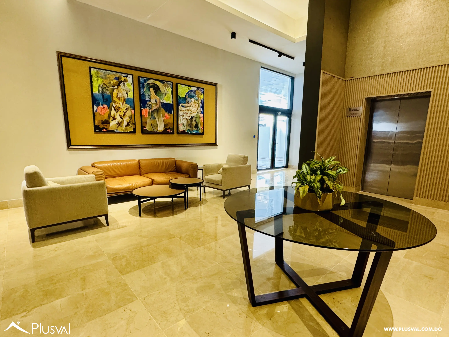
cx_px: 224
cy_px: 168
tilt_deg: -10.0
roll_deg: -0.1
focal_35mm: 14
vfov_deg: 85.7
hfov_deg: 102.1
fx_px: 182
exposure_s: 1/60
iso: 320
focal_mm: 2.22
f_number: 2.2
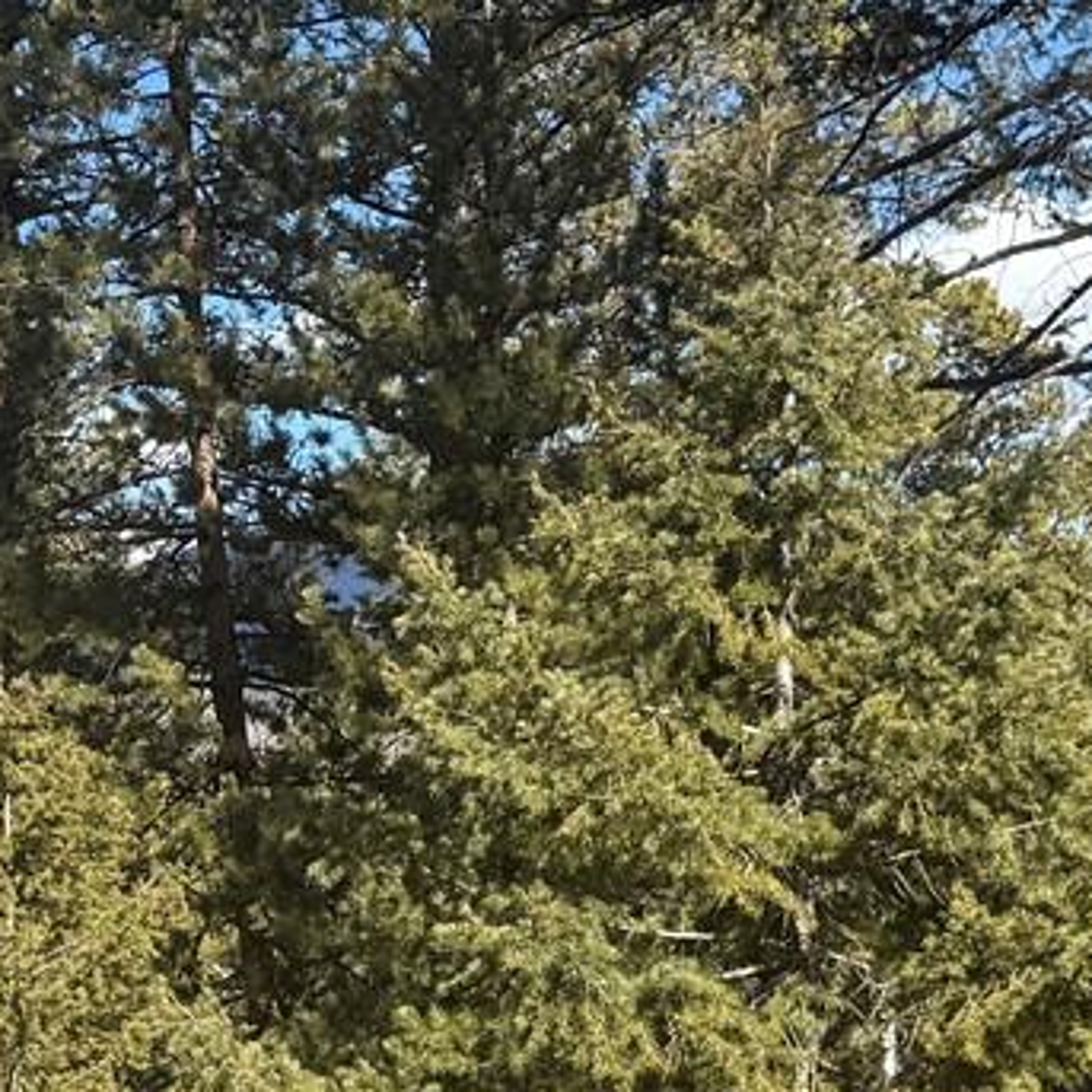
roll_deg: +1.8
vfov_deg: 17.5
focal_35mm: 99
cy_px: 739
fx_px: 3533
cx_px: -83
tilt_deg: +0.3
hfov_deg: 17.0
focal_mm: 6.76
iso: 80
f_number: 1.78
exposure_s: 1/2415
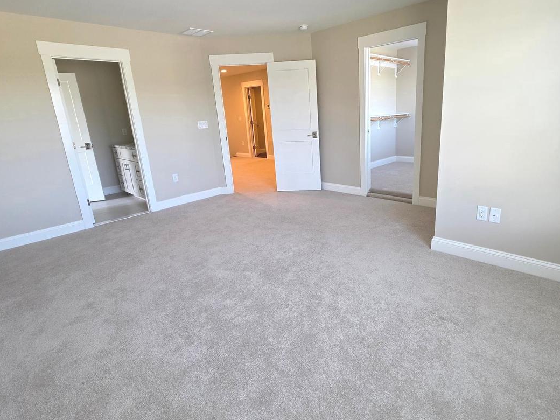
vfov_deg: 71.6
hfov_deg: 87.3
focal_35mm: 18
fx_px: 291
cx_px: 317
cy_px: 203
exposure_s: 1/120
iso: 160
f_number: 1.9
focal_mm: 2.2
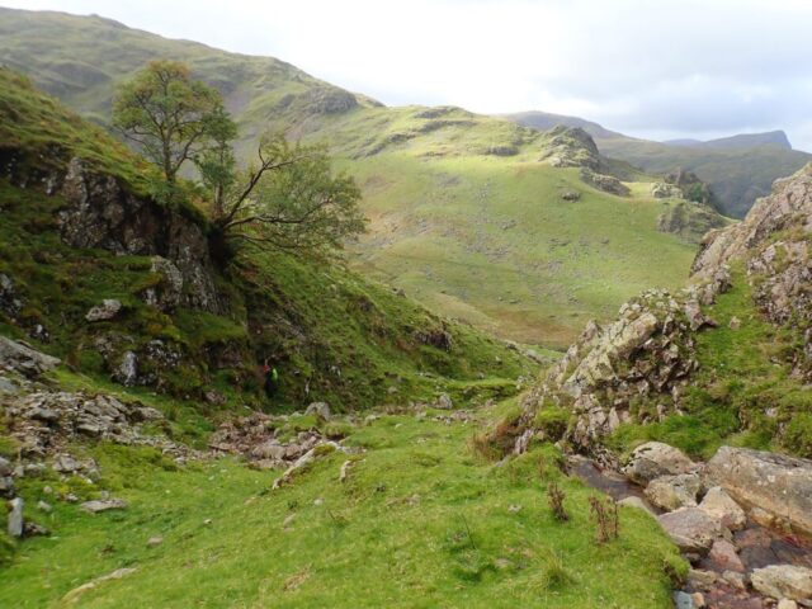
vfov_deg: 54.9
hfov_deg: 69.4
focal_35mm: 25
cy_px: 304
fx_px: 586
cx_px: 406
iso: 100
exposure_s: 1/400
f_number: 2.8
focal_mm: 4.5
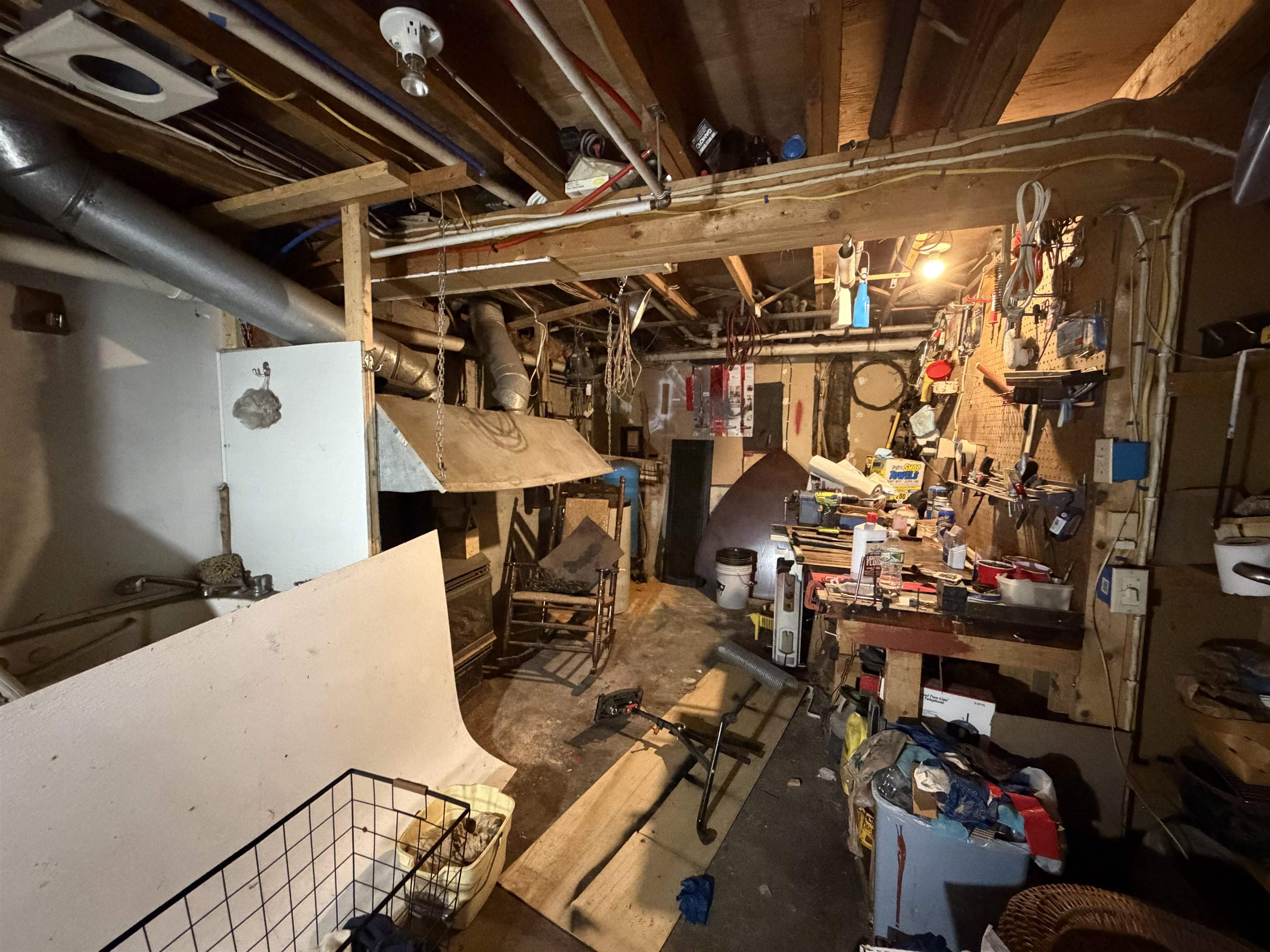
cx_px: 635
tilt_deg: -6.0
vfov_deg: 85.7
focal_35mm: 14
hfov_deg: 102.1
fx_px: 514
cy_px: 476
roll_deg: -1.6
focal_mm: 2.22
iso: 1250
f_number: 2.2
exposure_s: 1/40
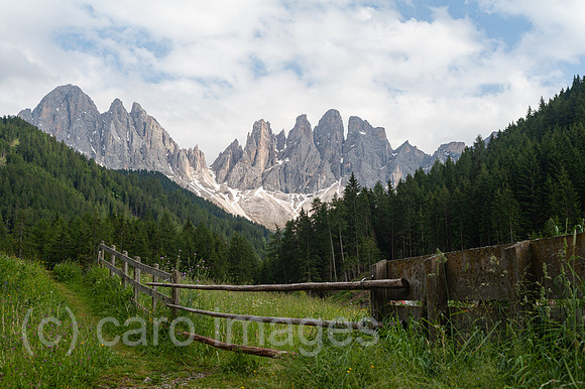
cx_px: 292
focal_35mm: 48
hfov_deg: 41.1
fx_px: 780
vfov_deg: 28.0
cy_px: 194
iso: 200
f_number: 8
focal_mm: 48
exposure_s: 1/320
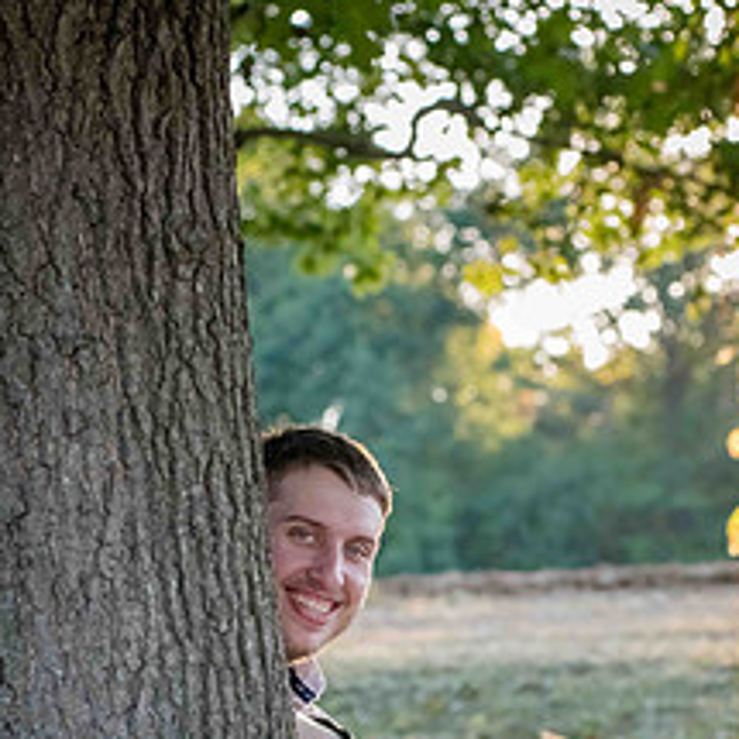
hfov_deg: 12.3
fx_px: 3430
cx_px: 337
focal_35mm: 142
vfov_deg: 12.2
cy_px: 657
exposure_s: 1/500
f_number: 5.6
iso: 1600
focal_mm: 80
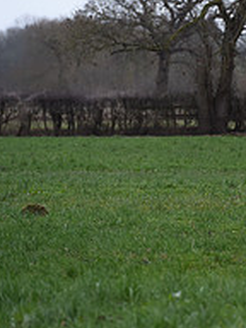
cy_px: 58
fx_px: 5515
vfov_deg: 3.4
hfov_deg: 2.5
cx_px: 444
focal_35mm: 582
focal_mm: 200
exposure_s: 1/1250
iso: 800
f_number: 5.6
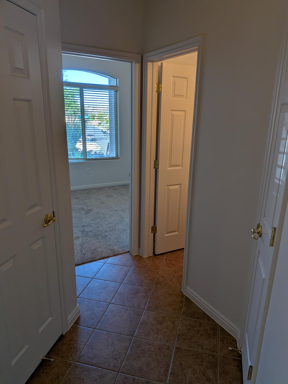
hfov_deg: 56.8
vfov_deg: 71.6
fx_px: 266
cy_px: 192
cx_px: 144
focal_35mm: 24
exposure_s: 1/440
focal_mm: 4.53
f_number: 1.7
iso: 50
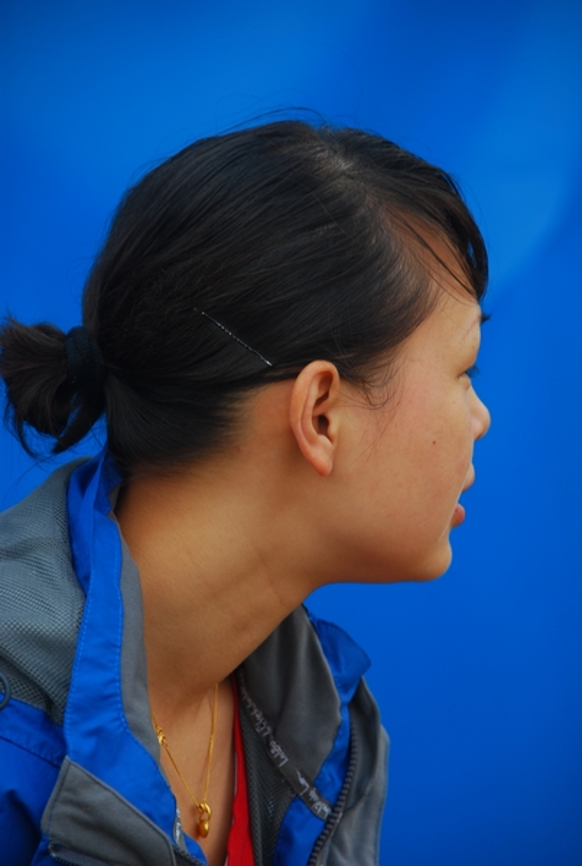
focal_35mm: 300
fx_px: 7237
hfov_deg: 4.6
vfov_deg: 6.9
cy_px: 433
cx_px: 291
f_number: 6.3
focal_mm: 200
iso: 100
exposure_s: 1/80
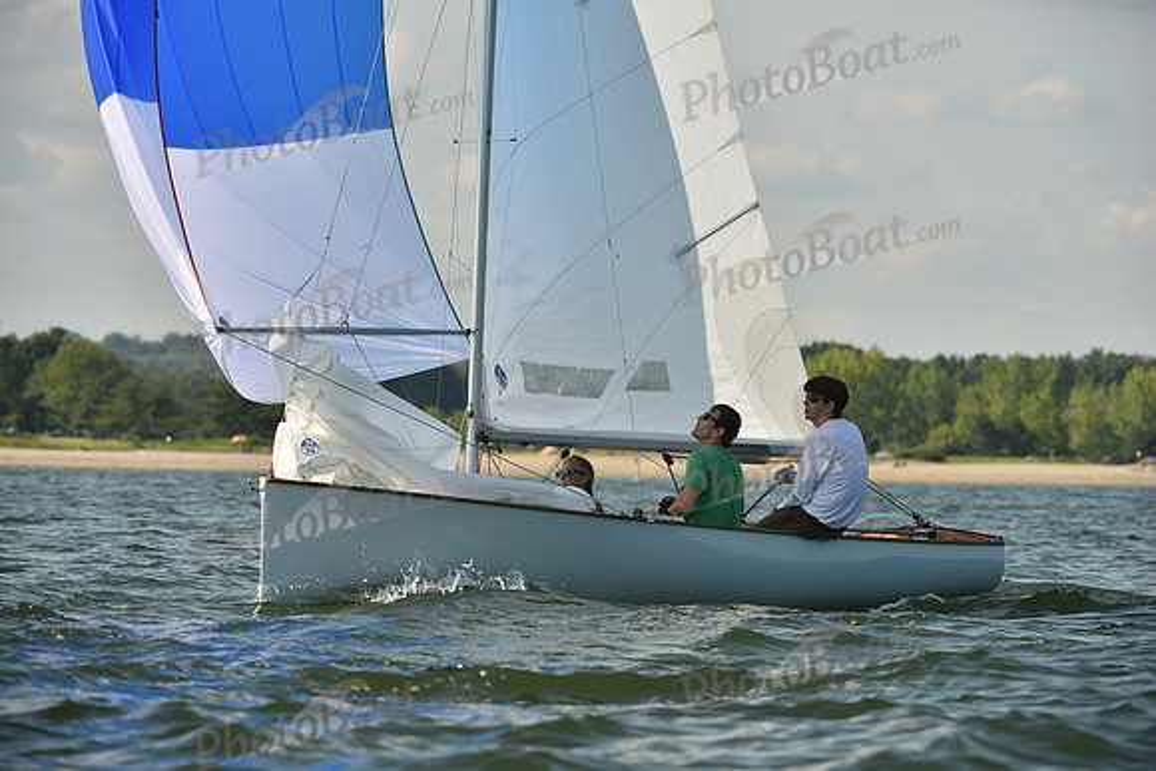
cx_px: 578
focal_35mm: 220
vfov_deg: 6.2
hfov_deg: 9.4
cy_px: 386
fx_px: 7066
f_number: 6.3
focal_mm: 220
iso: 250
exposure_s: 1/1250
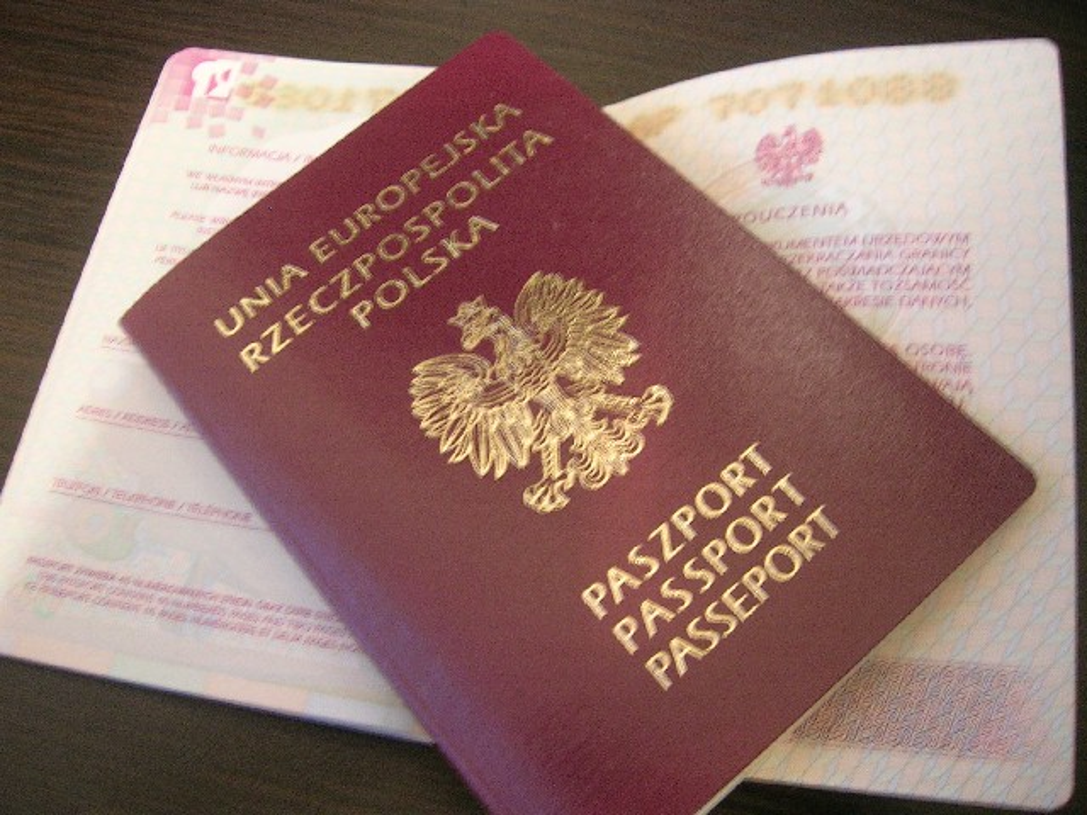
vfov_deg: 40.7
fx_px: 1099
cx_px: 544
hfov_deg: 52.6
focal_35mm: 35
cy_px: 408
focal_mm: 5.4
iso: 127
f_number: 2.8
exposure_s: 1/3.8
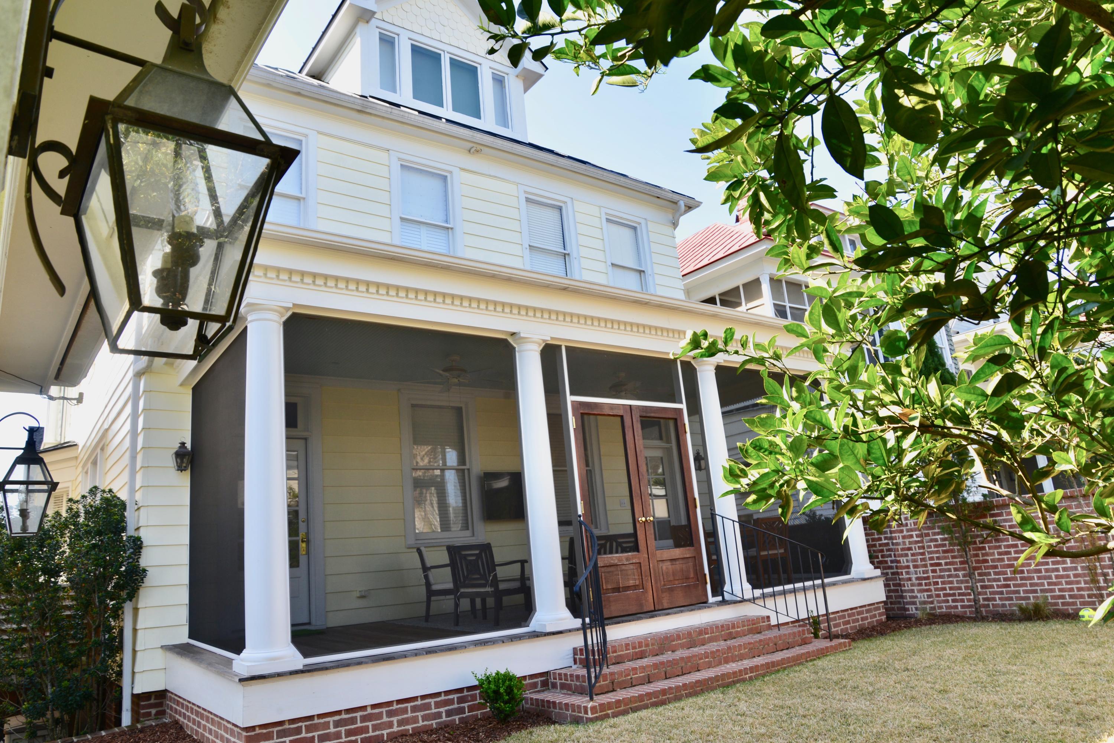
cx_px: 557
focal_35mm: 24
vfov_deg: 53.2
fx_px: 743
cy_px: 372
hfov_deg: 73.7
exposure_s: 1/60
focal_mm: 24
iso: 200
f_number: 10
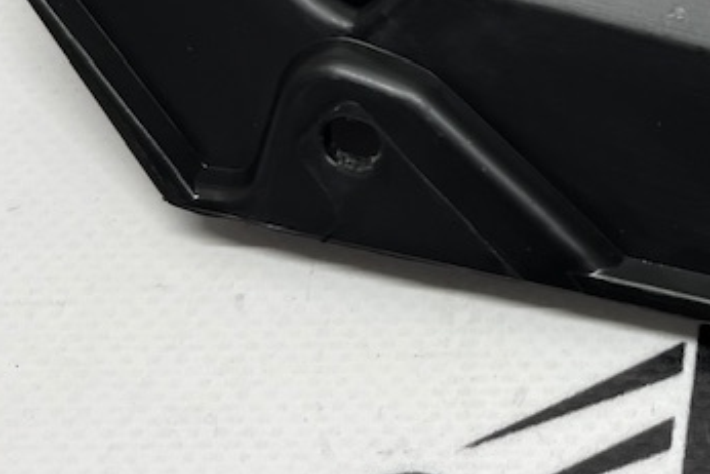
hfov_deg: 19.4
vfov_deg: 13.1
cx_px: 825
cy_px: -197
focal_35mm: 100
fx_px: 1973
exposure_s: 1/100
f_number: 1.6
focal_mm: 5.1
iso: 40
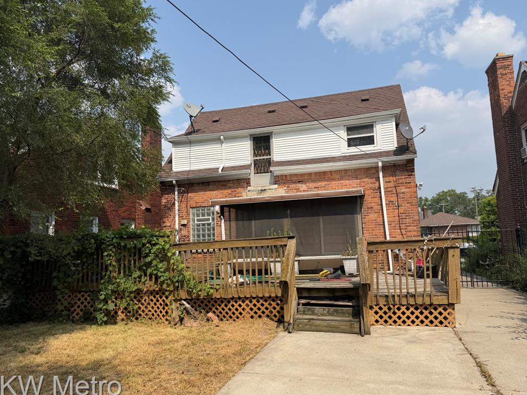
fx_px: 381
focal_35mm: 25
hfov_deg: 69.4
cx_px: 269
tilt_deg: +8.3
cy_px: 200
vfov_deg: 54.9
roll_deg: +1.8
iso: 80
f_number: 1.78
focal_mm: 6.76
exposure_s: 1/5319
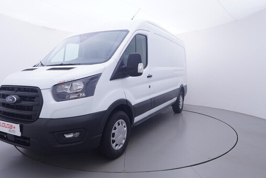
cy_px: 86
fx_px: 181
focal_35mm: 25
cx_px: 131
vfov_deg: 52.2
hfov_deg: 72.5
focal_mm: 15
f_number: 5
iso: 200
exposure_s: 1/80
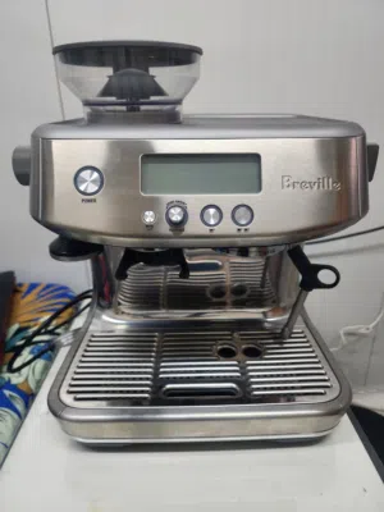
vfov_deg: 73.9
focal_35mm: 23
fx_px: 340
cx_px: 192
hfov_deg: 58.9
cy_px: 256
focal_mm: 6.4
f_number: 1.8
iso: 640
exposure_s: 1/100
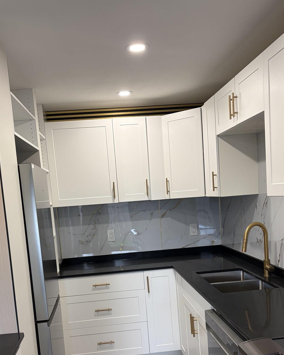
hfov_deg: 38.2
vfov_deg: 45.9
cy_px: 243
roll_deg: +3.9
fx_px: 410
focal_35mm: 39
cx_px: 140
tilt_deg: -6.8
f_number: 1.6
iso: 125
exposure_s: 1/120
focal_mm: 5.96
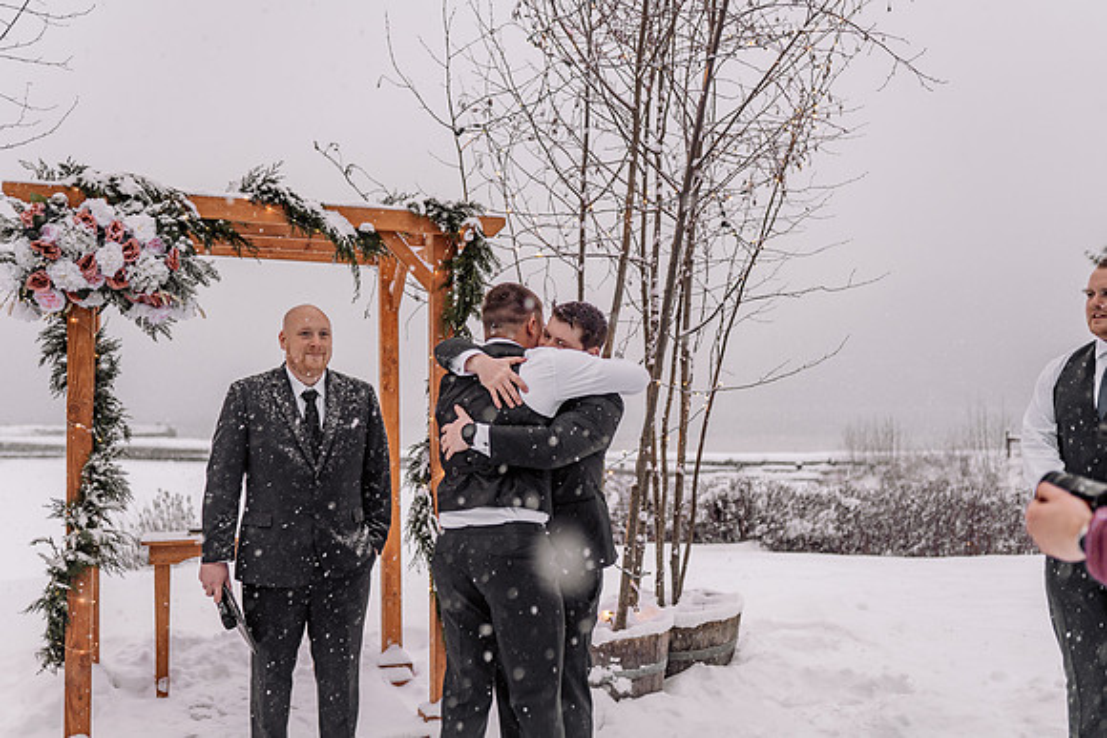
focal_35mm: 36
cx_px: 554
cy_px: 369
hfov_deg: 52.6
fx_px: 1120
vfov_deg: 36.5
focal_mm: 35
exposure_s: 1/250
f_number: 2
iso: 200
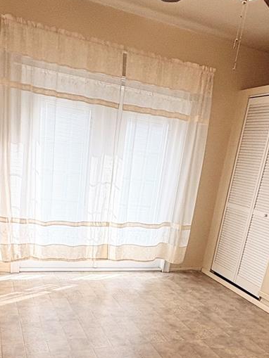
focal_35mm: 33
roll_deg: -7.7
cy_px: 282
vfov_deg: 52.1
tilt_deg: -20.6
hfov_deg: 42.9
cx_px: 125
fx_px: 342
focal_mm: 2.22
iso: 64
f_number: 2.2
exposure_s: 1/120
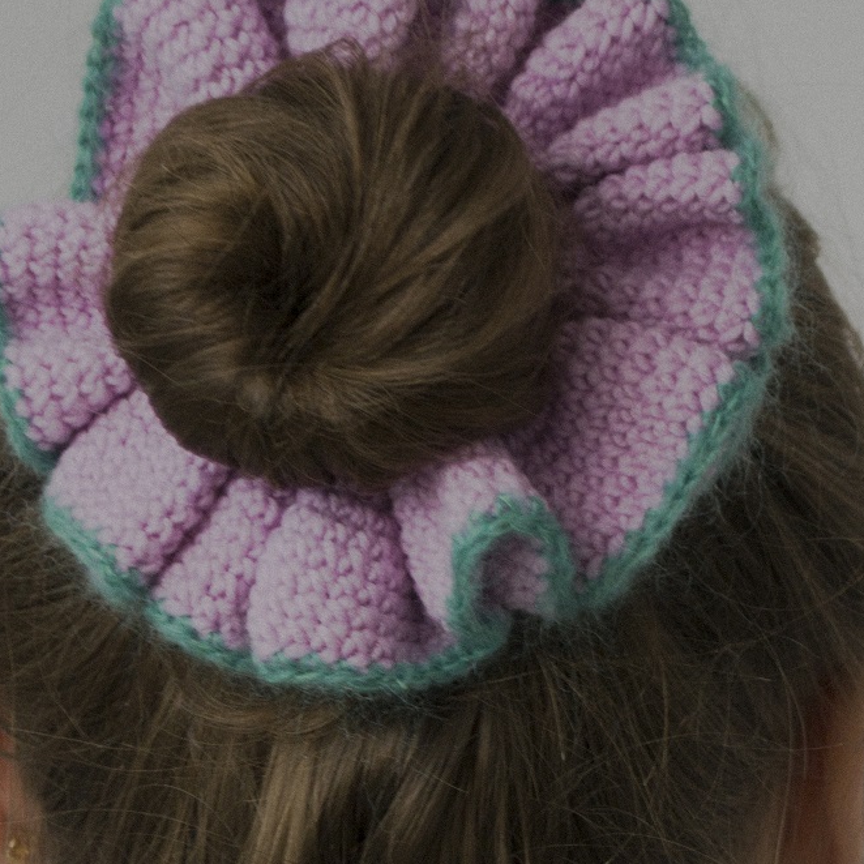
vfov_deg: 8.9
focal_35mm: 195
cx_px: 523
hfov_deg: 9.0
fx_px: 5512
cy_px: 760
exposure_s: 1/80
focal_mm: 55
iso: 250
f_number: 5.6
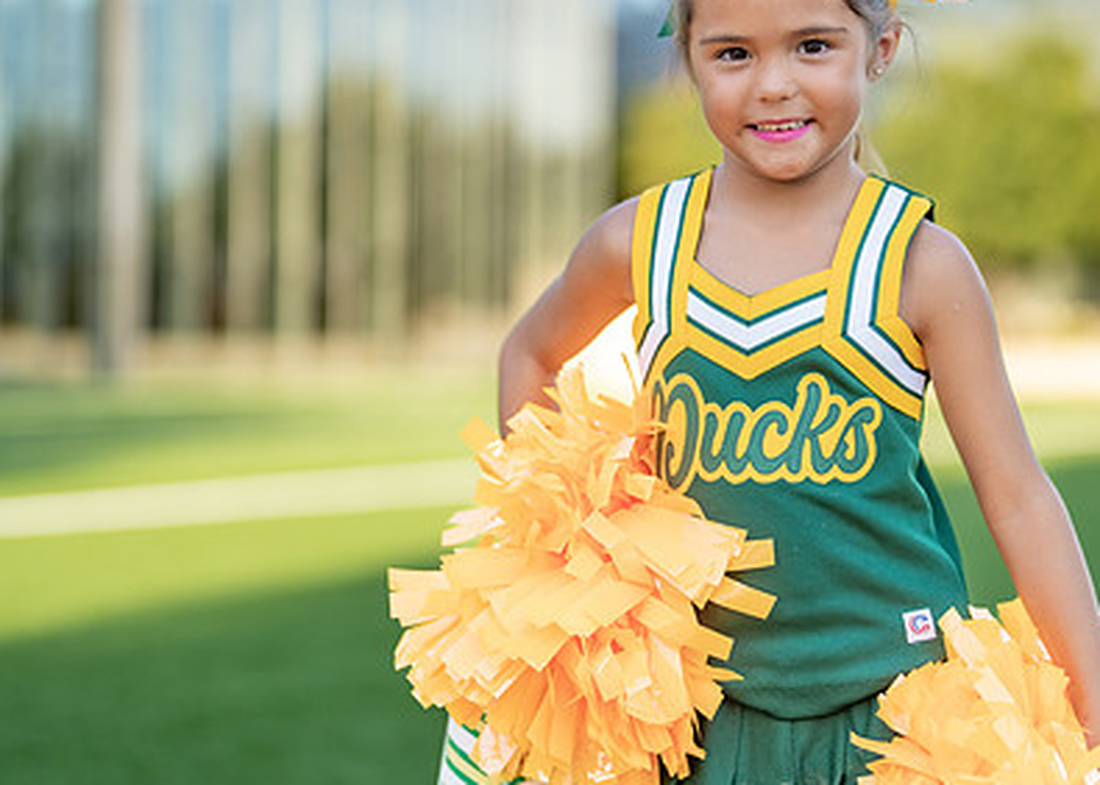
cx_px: 756
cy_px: 324
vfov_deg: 17.6
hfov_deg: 24.4
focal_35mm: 81
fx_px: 2530
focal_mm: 50
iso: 100
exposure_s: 1/1250
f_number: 1.2
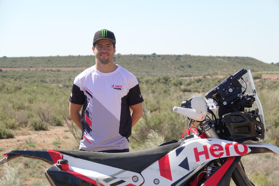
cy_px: 93
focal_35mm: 131
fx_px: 1015
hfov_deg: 15.7
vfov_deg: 10.5
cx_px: 140
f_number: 4
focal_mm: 47.9
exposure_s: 1/500
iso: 100
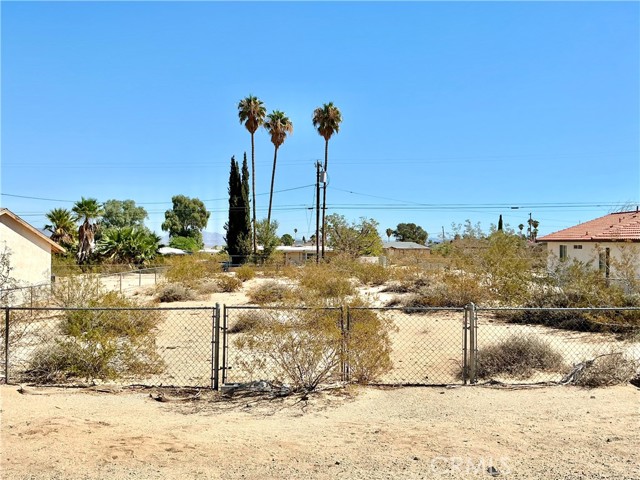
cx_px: 320
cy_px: 240
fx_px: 536
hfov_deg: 61.7
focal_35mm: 29
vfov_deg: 48.2
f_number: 1.8
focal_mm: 3
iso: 25
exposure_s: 1/3125
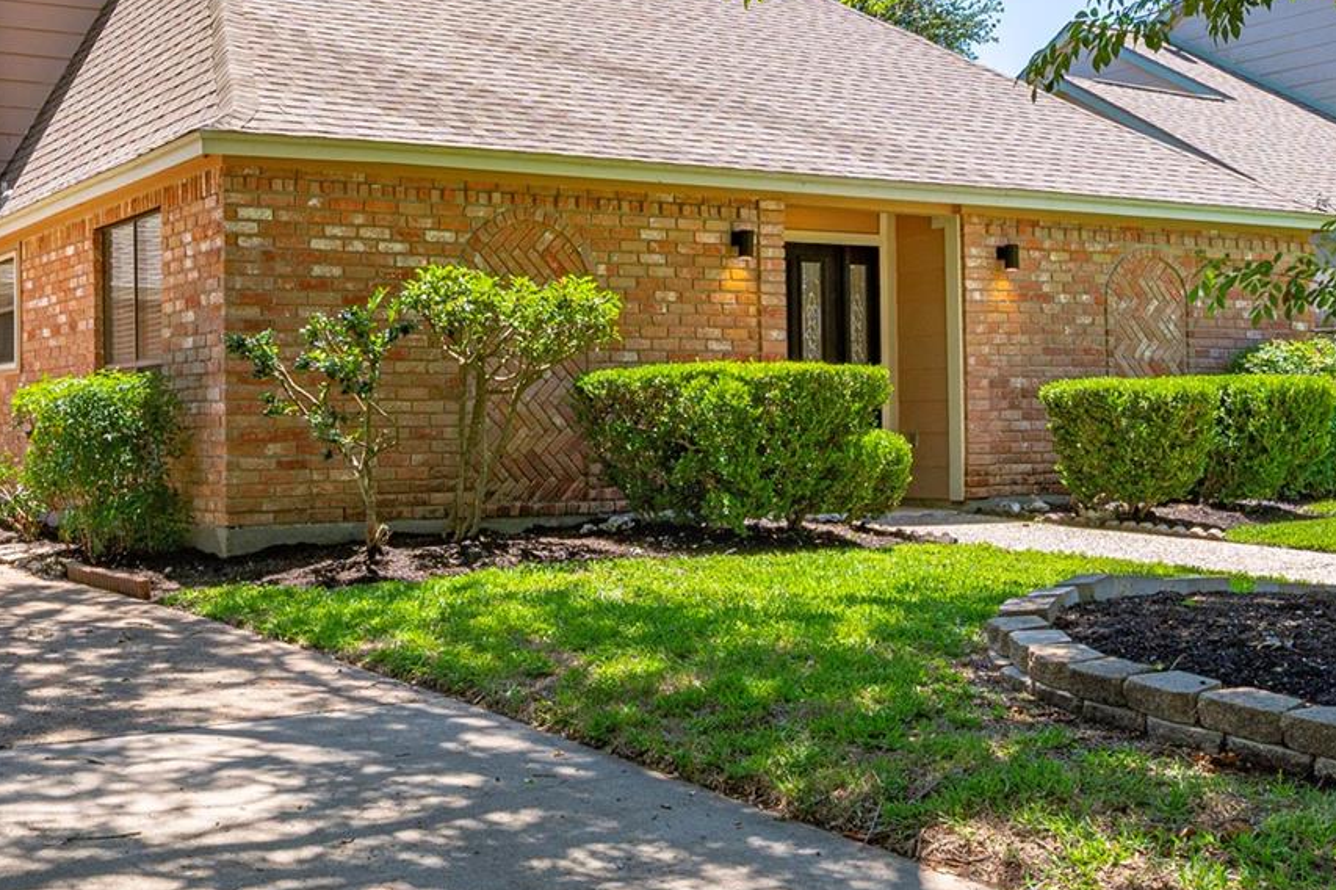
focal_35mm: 48
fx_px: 1781
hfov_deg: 40.8
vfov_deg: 28.0
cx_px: 493
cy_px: 393
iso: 125
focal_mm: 20
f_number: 10
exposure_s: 1/200
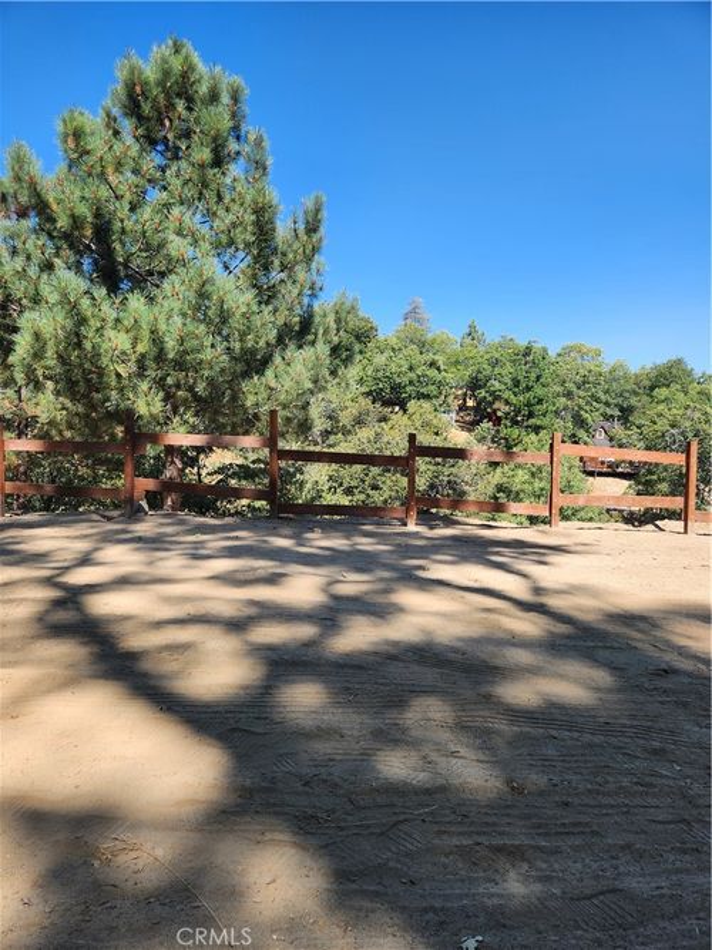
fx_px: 631
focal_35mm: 23
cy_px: 475
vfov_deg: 73.9
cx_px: 356
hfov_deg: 58.9
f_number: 1.8
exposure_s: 1/779
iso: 20
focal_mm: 5.4
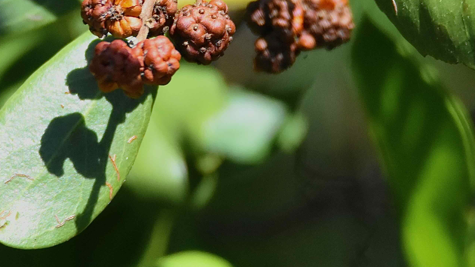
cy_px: -2
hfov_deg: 1.0
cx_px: 104
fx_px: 27848
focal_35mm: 2211
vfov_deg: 0.5
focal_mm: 600
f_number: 10
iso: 3200
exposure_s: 1/2500
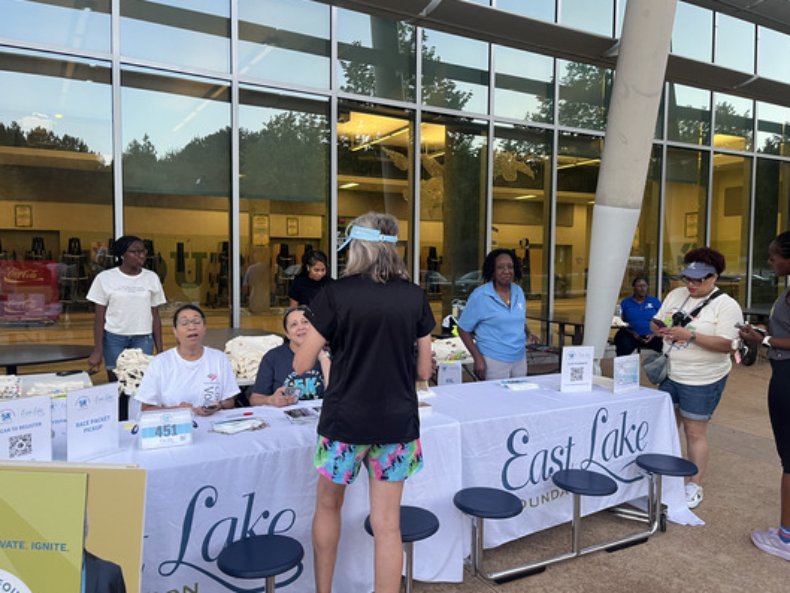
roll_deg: +1.6
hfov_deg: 65.3
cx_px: 408
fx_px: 616
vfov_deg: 51.4
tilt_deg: -4.6
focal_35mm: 27
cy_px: 290
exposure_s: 1/91
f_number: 1.6
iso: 125
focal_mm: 5.1
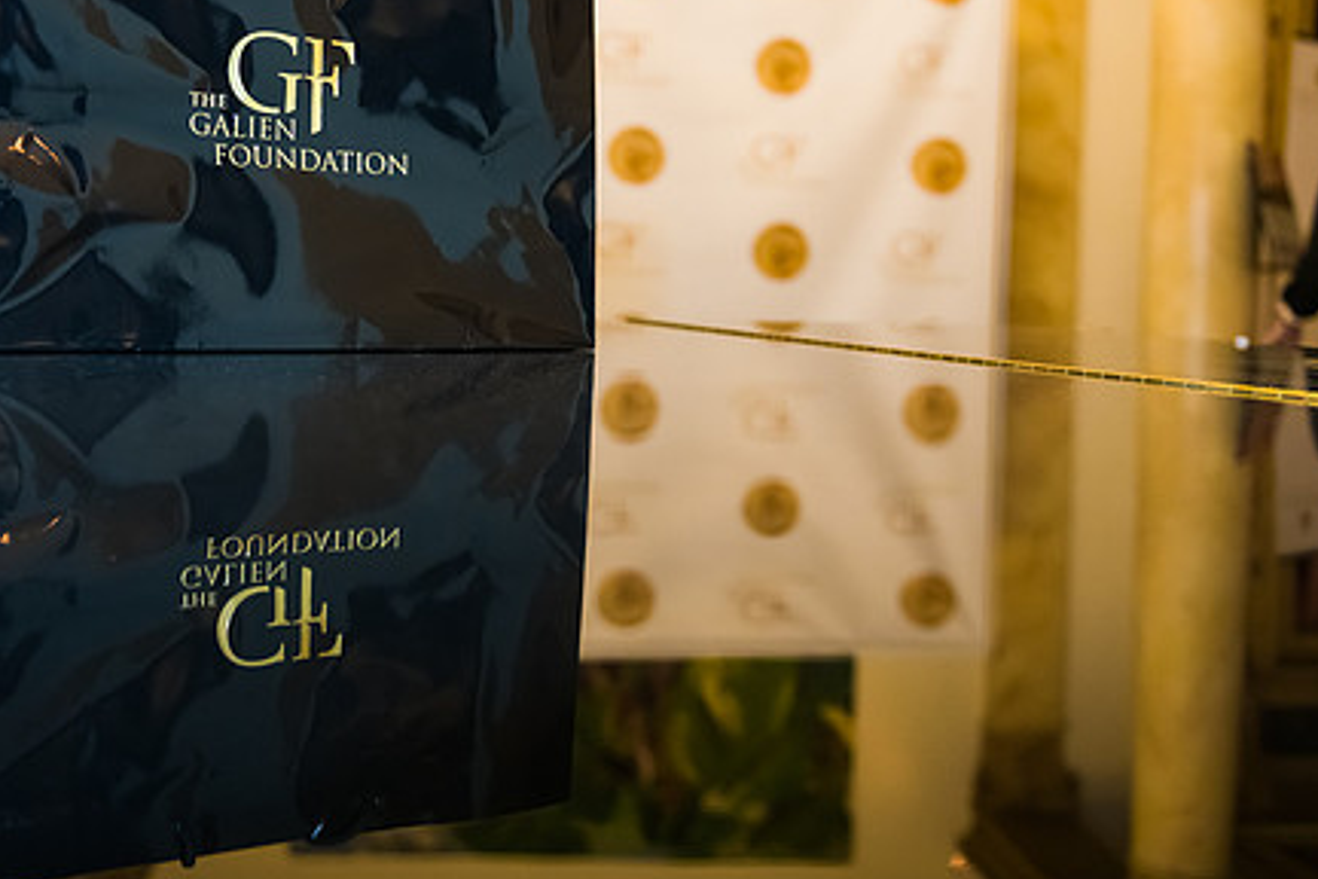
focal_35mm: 43
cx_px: 513
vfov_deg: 31.0
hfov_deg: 45.1
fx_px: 1574
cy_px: 307
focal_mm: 32
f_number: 3.2
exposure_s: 1/100
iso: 3200
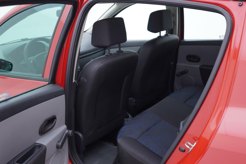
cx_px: 124
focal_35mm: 37
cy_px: 83
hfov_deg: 51.9
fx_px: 253
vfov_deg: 35.9
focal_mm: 24
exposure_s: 1/40
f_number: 2.8
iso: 160
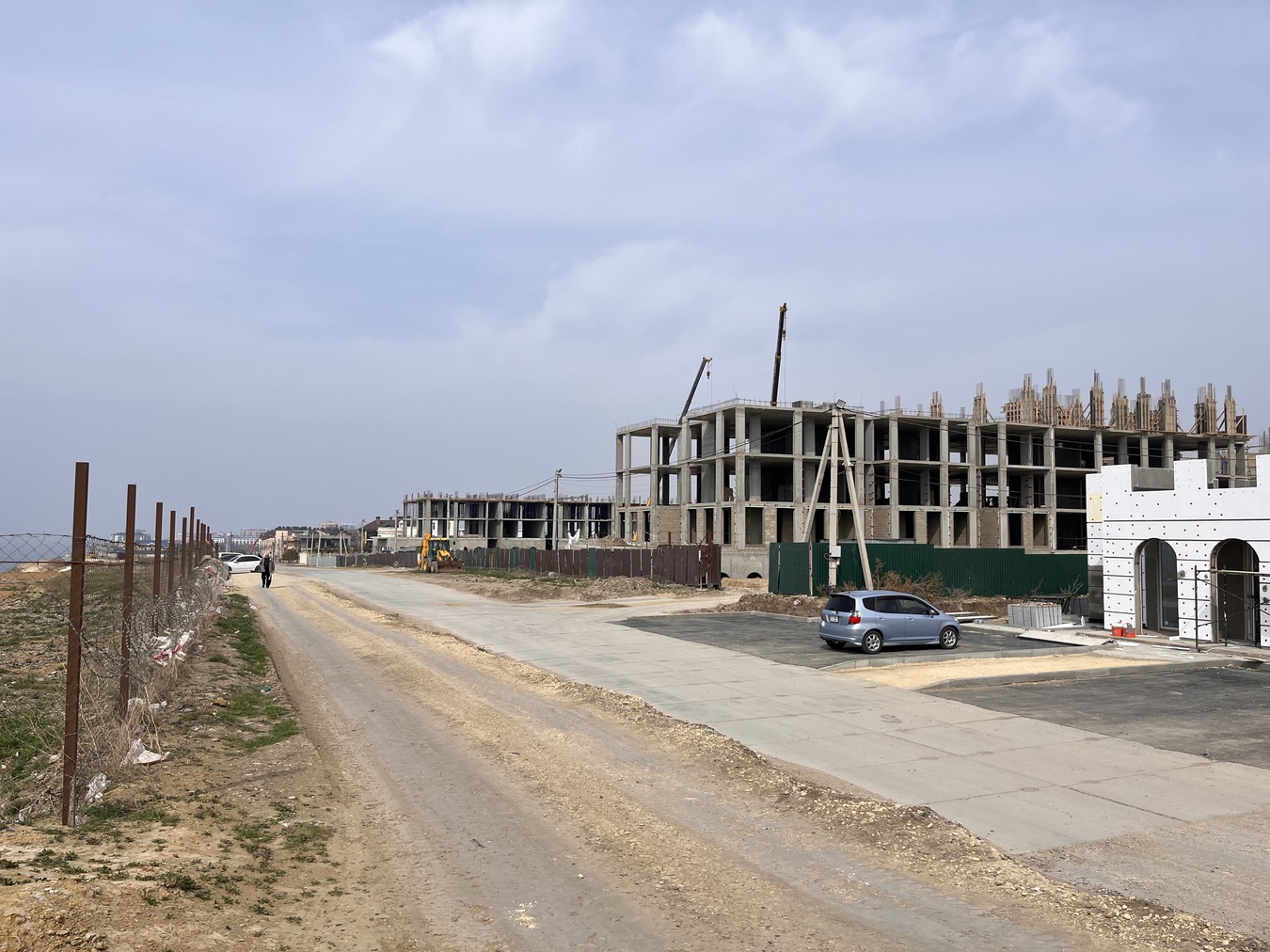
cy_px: 476
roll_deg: -0.9
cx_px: 635
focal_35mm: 26
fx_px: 954
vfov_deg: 53.0
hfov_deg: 67.3
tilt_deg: +3.6
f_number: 1.6
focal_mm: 5.1
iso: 50
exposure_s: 1/6173
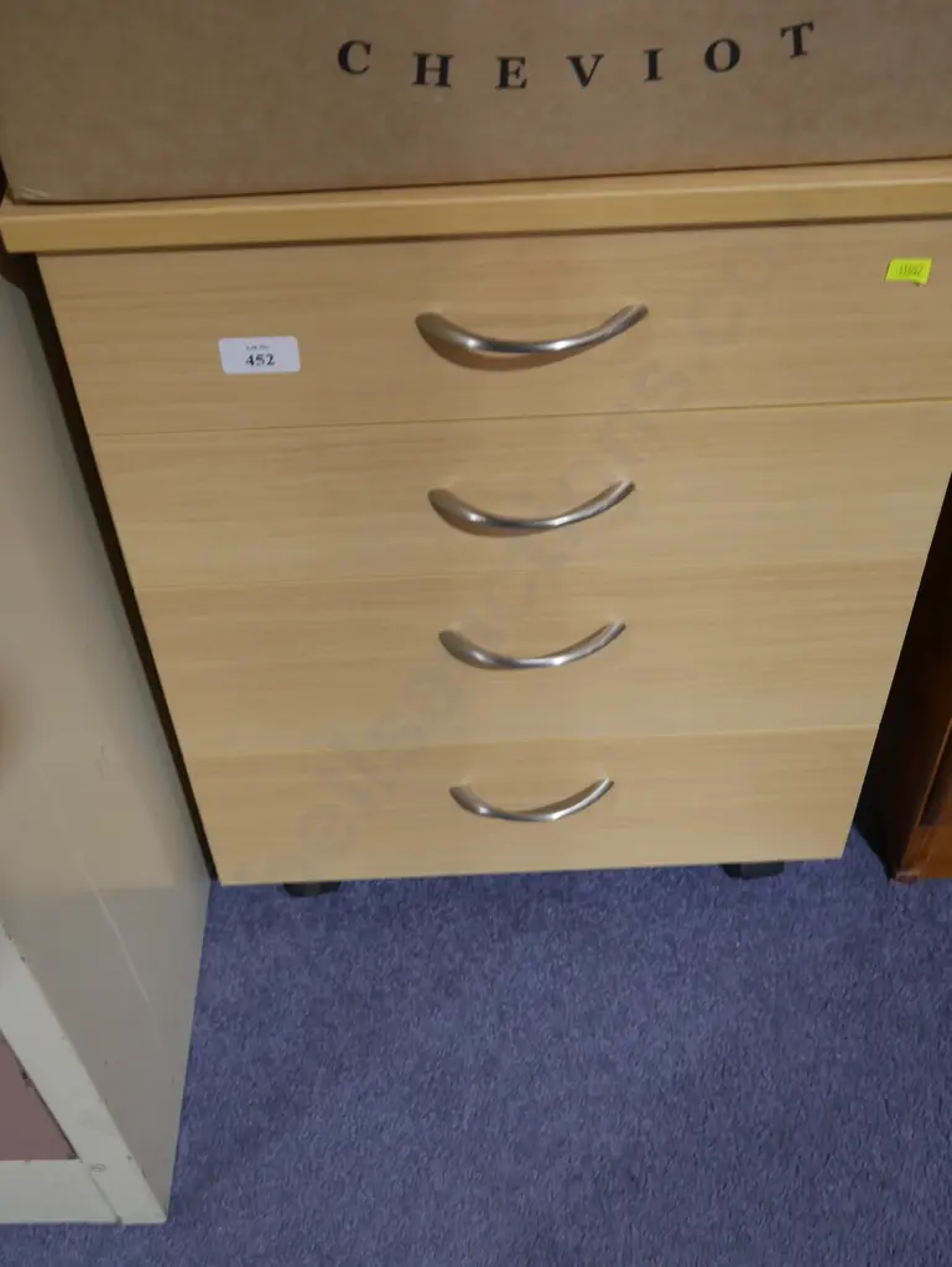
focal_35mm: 40
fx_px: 1466
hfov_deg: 36.0
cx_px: 476
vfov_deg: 46.8
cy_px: 634
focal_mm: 20
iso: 800
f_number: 4.5
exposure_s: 1/60
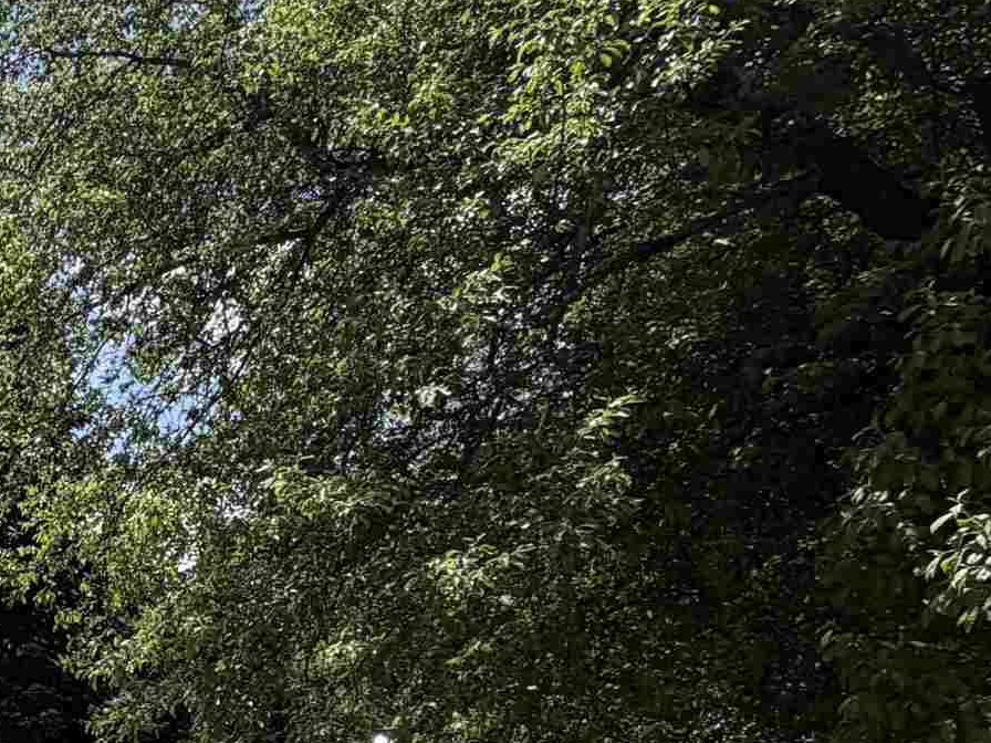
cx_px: -424
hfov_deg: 28.7
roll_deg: -1.5
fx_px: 1374
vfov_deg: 27.5
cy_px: 836
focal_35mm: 48
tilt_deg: +4.9
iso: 25
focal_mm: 2.22
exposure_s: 1/914
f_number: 2.2
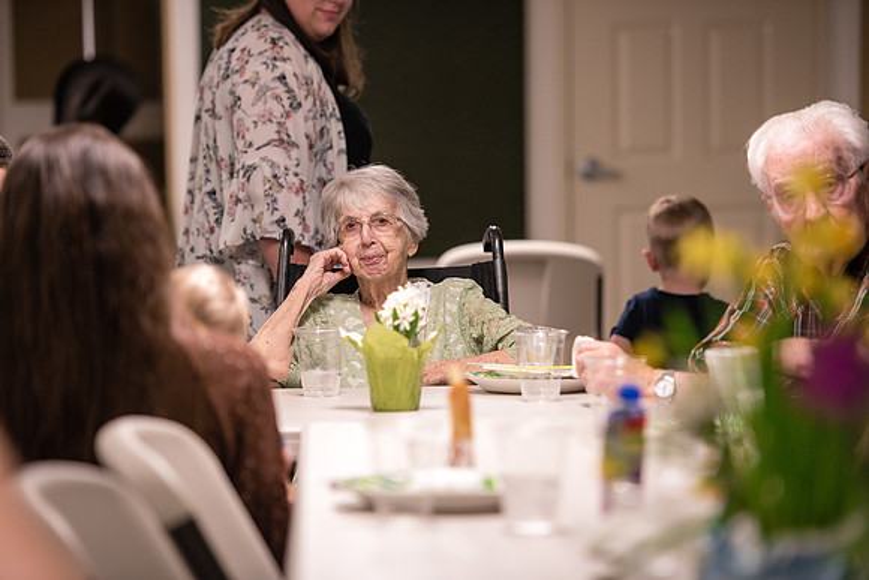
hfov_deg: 14.2
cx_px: 434
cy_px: 290
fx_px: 3501
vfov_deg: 9.5
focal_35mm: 145
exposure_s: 1/100
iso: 1000
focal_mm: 145
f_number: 2.8
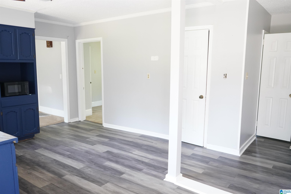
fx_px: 234
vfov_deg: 45.0
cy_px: 97
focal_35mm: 29
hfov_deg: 63.7
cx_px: 146
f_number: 9
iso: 3200
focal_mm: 29
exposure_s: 1/30
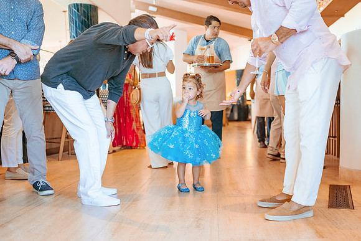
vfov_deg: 31.3
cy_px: 147
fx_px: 429
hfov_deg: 45.4
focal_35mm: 43
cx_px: 220
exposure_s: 1/400
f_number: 1.8
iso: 1600
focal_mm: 35
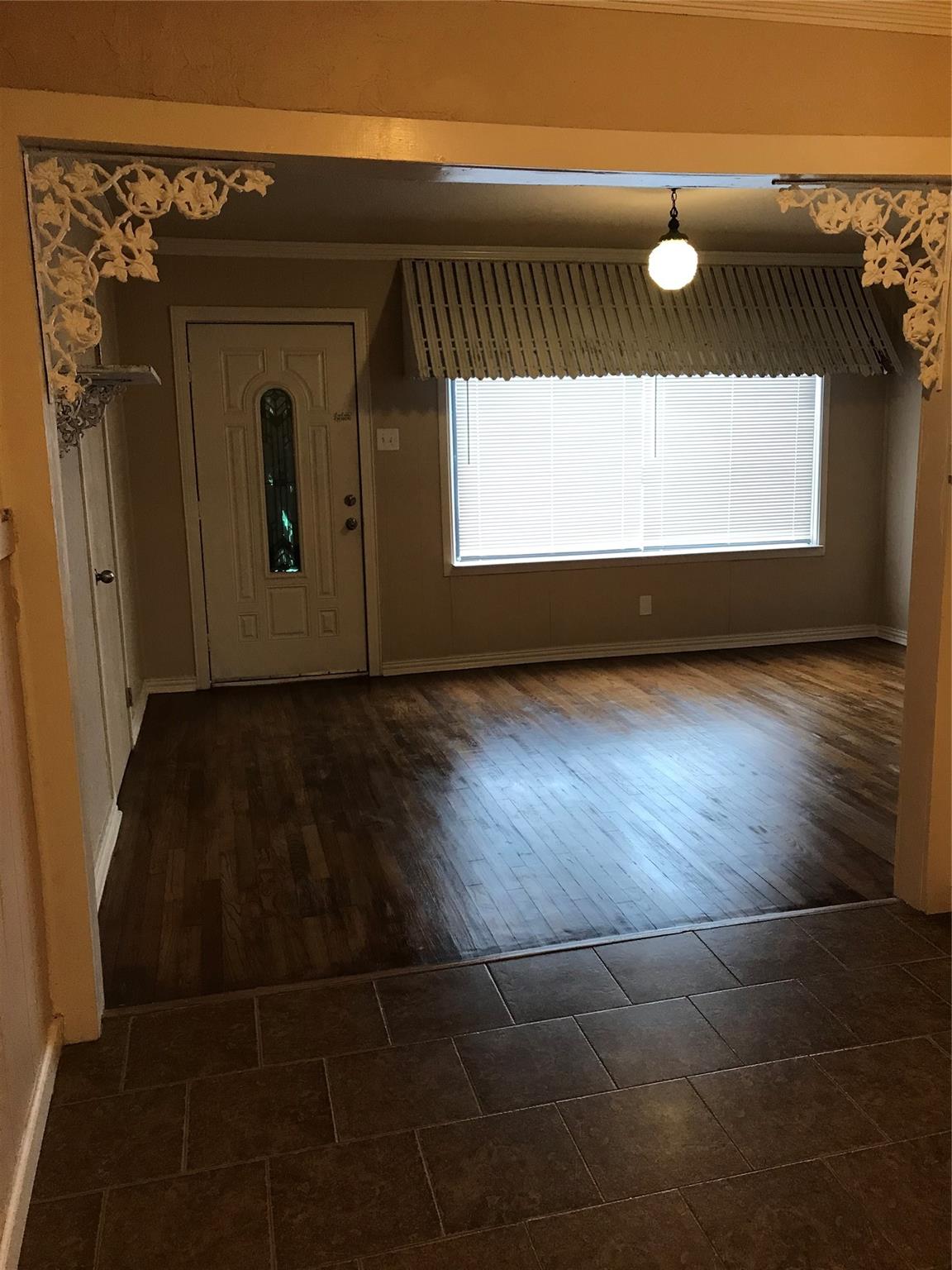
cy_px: 635
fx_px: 1027
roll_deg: +1.2
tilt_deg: -11.0
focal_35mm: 28
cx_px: 476
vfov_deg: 63.4
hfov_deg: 49.7
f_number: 1.8
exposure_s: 1/30
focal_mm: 3.99
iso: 40
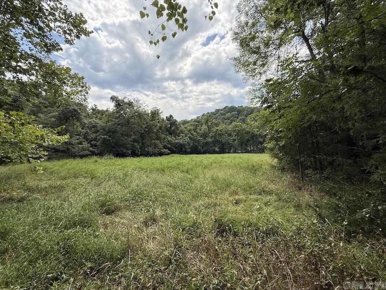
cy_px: 145
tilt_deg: +2.4
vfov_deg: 85.7
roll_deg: +1.1
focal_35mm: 14
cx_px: 193
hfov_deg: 102.1
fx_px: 156
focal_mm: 2.22
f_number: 2.2
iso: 64
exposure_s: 1/1167
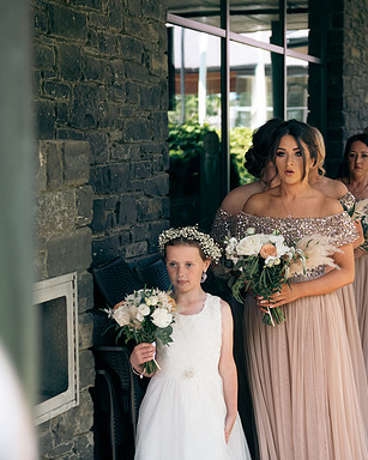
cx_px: 301
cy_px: 229
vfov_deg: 24.4
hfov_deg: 19.4
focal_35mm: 78
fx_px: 1062
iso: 250
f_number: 3.5
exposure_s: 1/200
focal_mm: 55
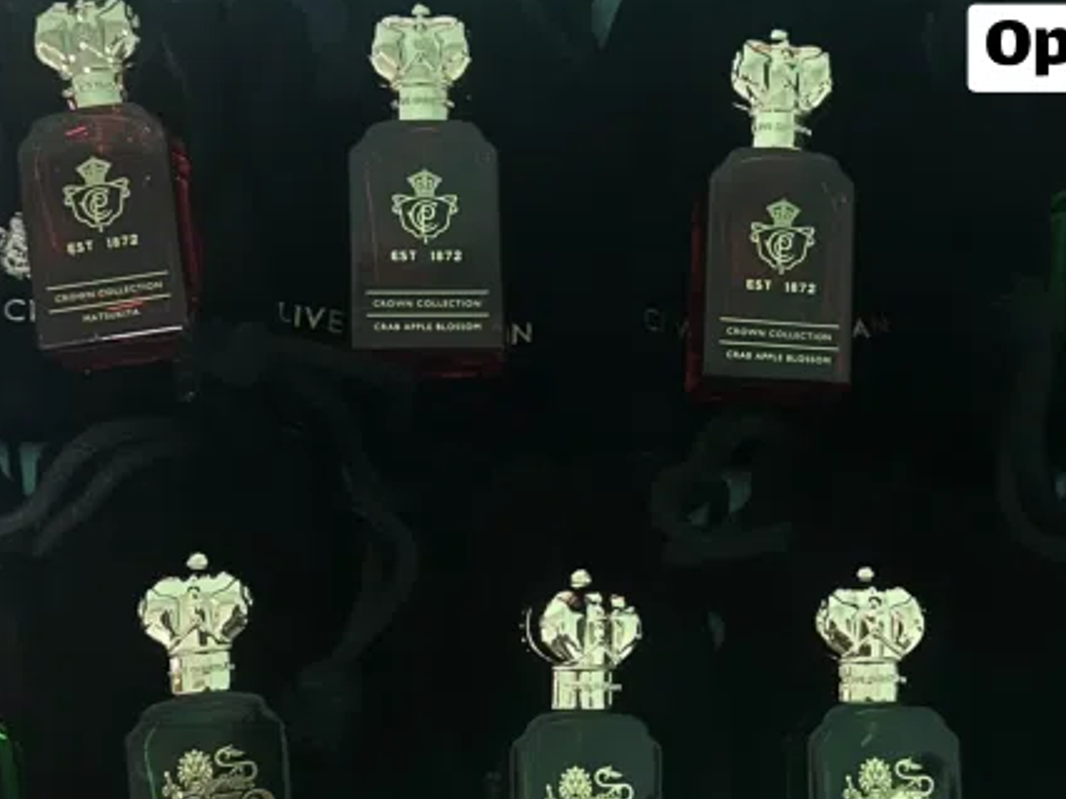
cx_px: 592
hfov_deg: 47.8
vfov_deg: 36.7
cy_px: 452
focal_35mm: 39
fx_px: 1201
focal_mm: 5.7
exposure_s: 1/17
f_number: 1.5
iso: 800
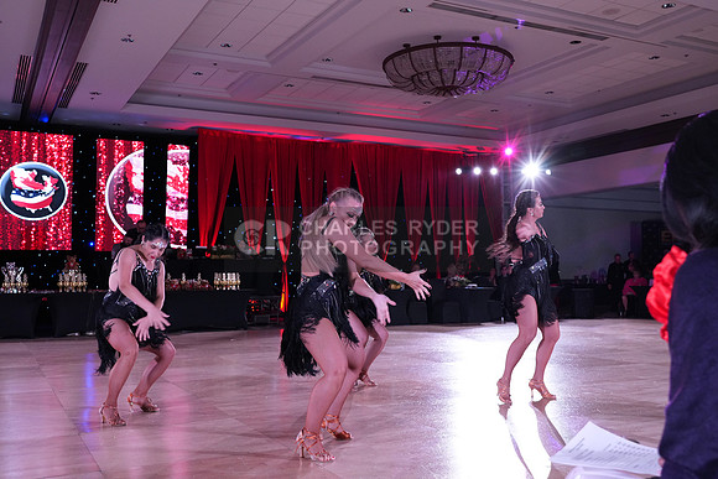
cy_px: 240
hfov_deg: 55.8
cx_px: 359
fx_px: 678
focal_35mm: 34
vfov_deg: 38.9
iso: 2500
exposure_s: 1/250
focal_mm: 34
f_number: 5
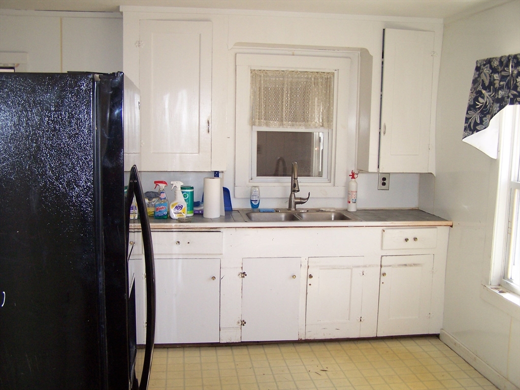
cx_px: 260
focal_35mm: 38
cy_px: 195
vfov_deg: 37.7
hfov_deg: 49.0
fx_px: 571
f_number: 2.8
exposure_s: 1/125
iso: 140
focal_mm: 6.3
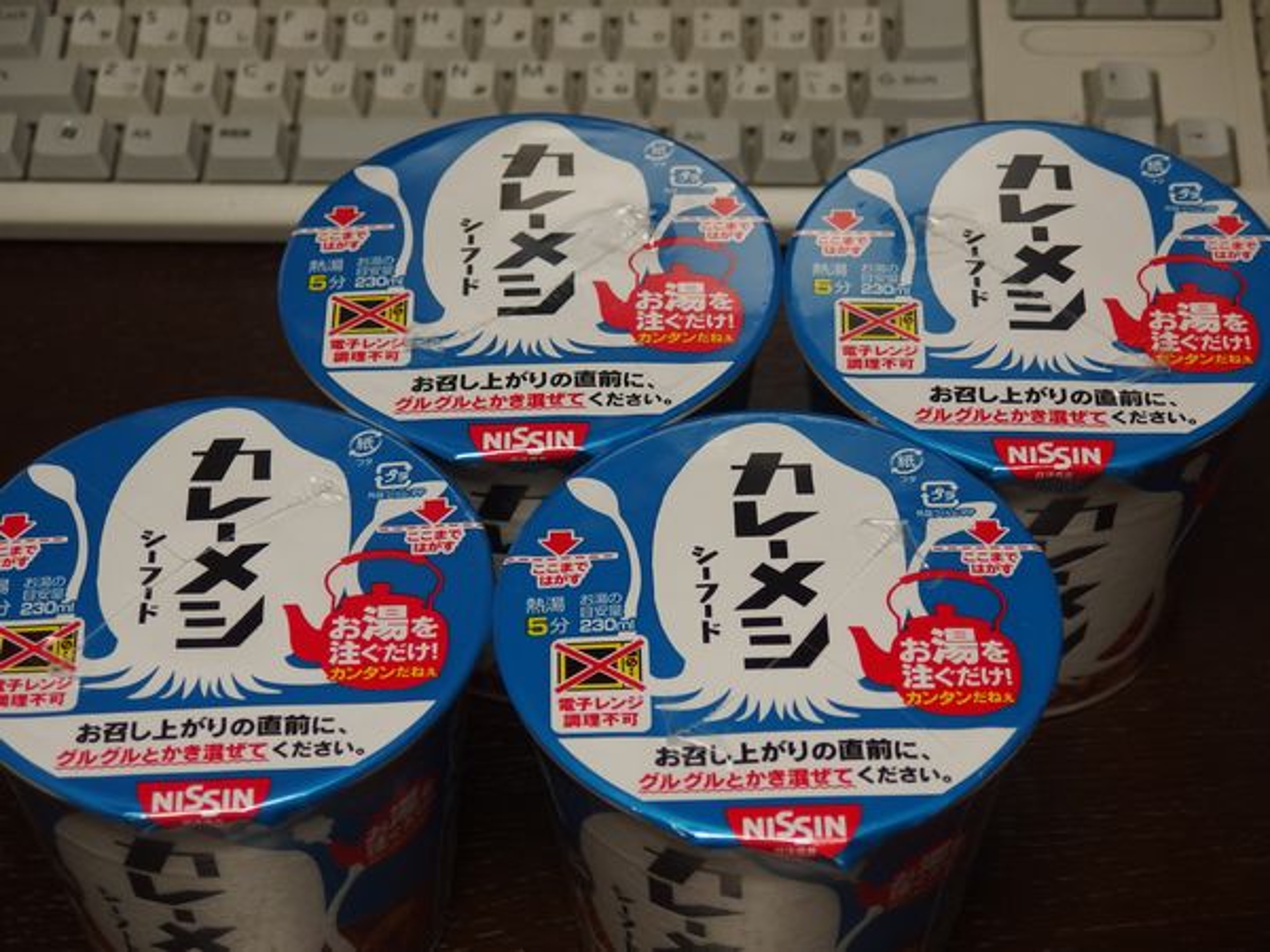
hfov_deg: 24.1
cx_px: 635
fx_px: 2972
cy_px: 476
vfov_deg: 18.2
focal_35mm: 81
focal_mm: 14.4
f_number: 2.4
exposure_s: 1/60
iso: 200
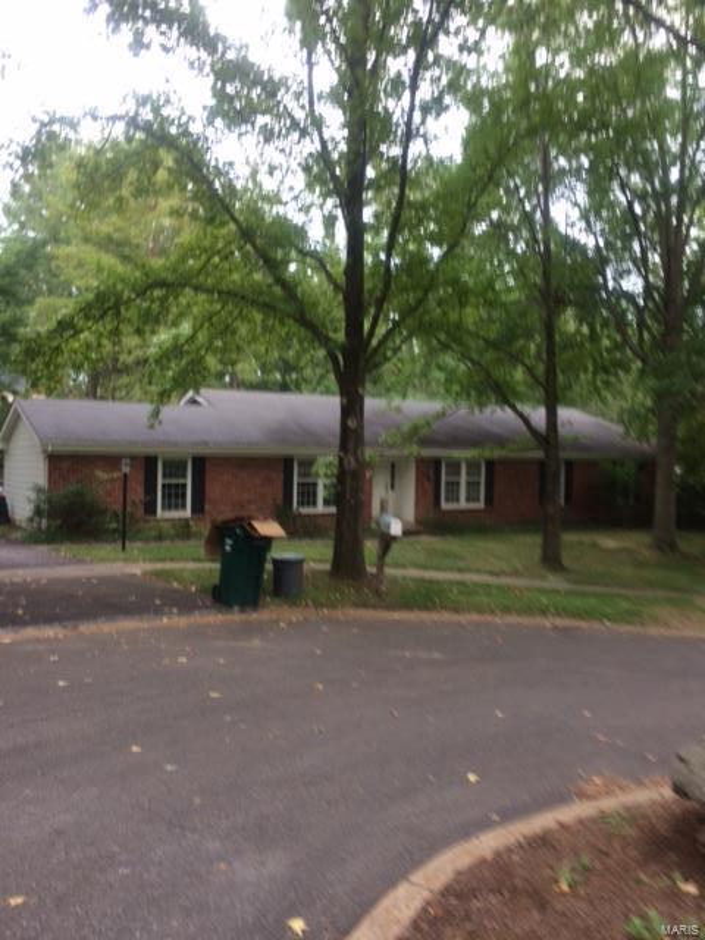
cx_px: 352
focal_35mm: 29
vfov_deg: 61.7
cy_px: 470
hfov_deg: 48.2
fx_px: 787
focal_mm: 4.15
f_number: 2.2
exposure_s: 1/60
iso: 50
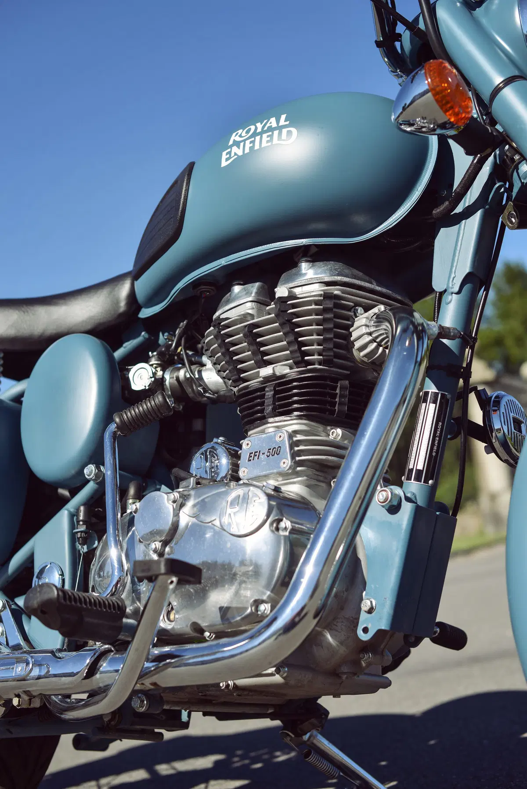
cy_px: 394
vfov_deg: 39.6
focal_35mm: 50
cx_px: 264
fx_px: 1097
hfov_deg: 27.0
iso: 100
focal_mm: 50
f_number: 4
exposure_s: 1/1600
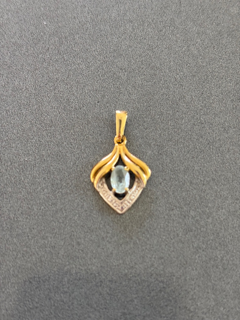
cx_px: 120
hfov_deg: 28.0
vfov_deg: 36.8
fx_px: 481
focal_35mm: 52
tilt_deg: -72.6
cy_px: 160
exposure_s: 1/41
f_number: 1.6
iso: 160
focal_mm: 5.96
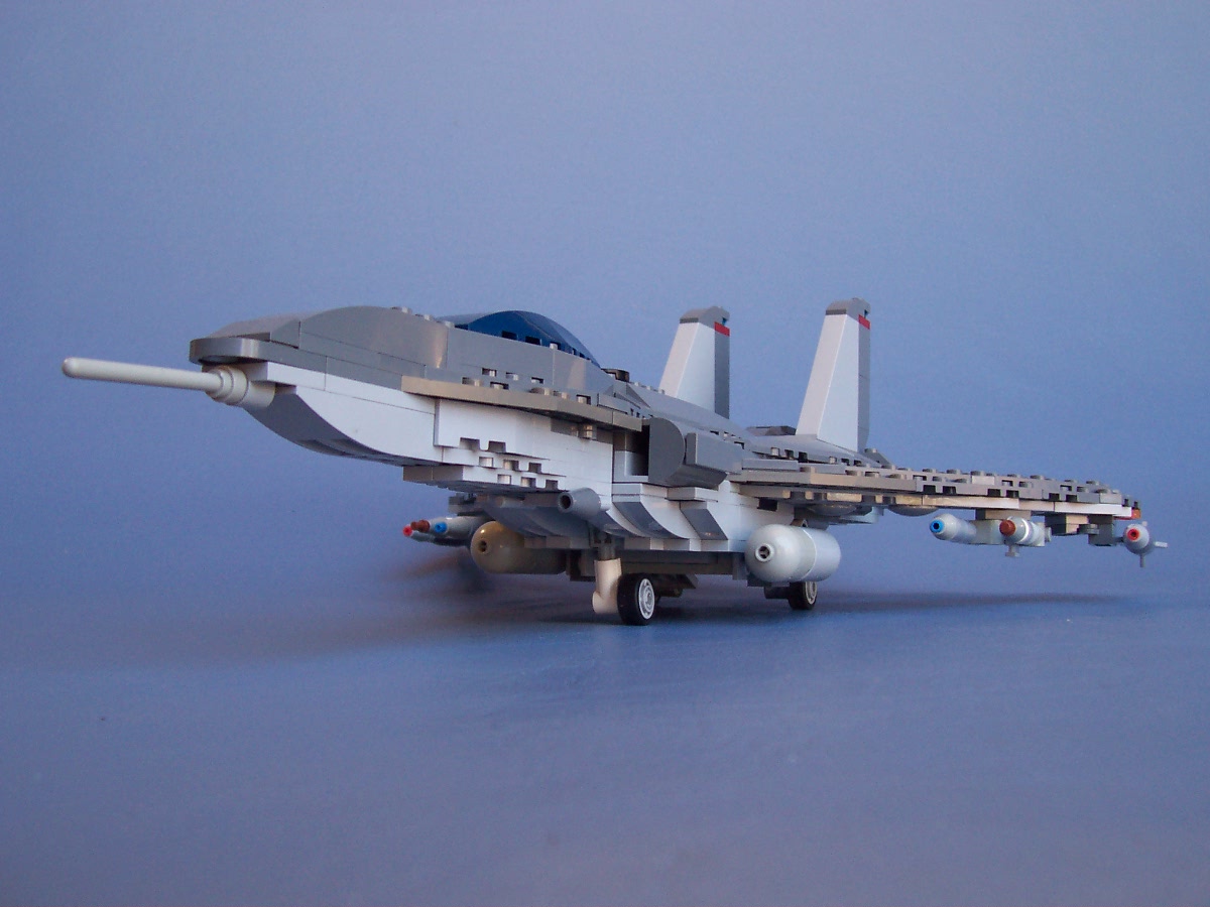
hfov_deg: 50.1
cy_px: 454
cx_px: 605
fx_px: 1293
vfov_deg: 38.7
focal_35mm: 37
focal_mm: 5.6
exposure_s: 1/90
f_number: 2.8
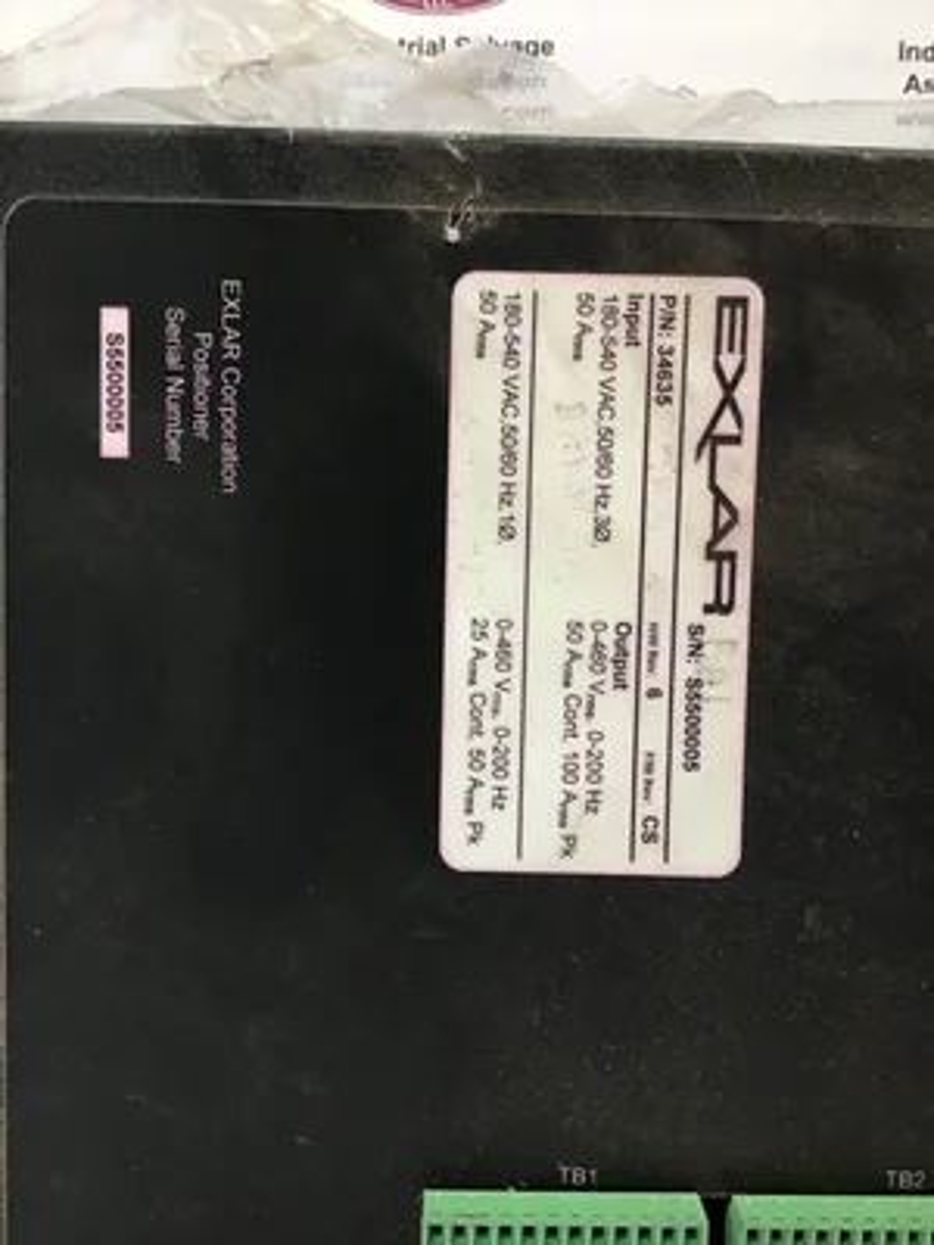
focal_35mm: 31
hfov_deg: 45.4
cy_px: 622
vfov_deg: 58.4
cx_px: 467
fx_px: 1115
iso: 100
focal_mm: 3.3
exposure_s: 1/30
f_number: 2.4
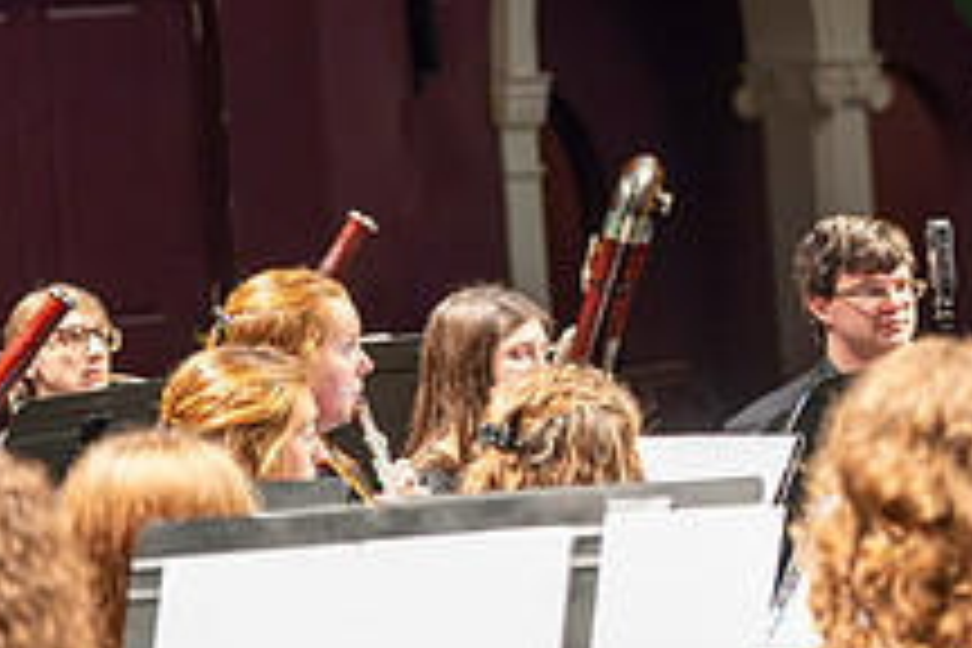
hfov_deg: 8.9
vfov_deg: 6.0
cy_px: -74
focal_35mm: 228
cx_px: 1287
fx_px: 6156
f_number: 2.8
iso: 12800
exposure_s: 1/640
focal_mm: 85
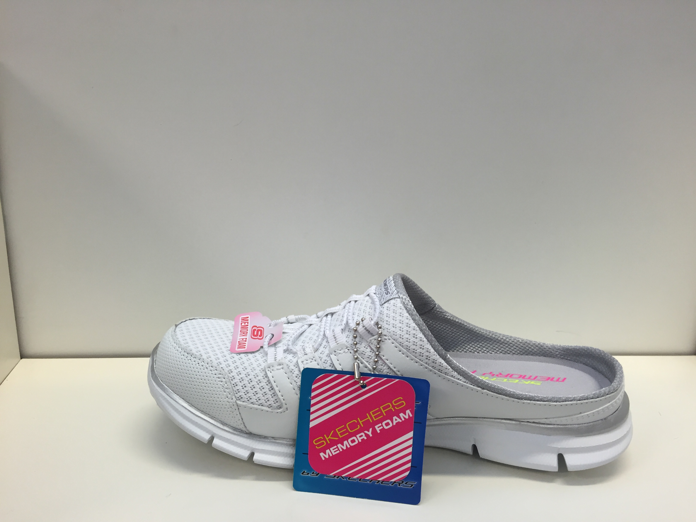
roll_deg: -3.4
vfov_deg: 48.2
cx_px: 348
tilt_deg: -19.5
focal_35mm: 29
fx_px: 583
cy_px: 261
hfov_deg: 61.7
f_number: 2.2
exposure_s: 1/33
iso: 32
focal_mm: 4.15
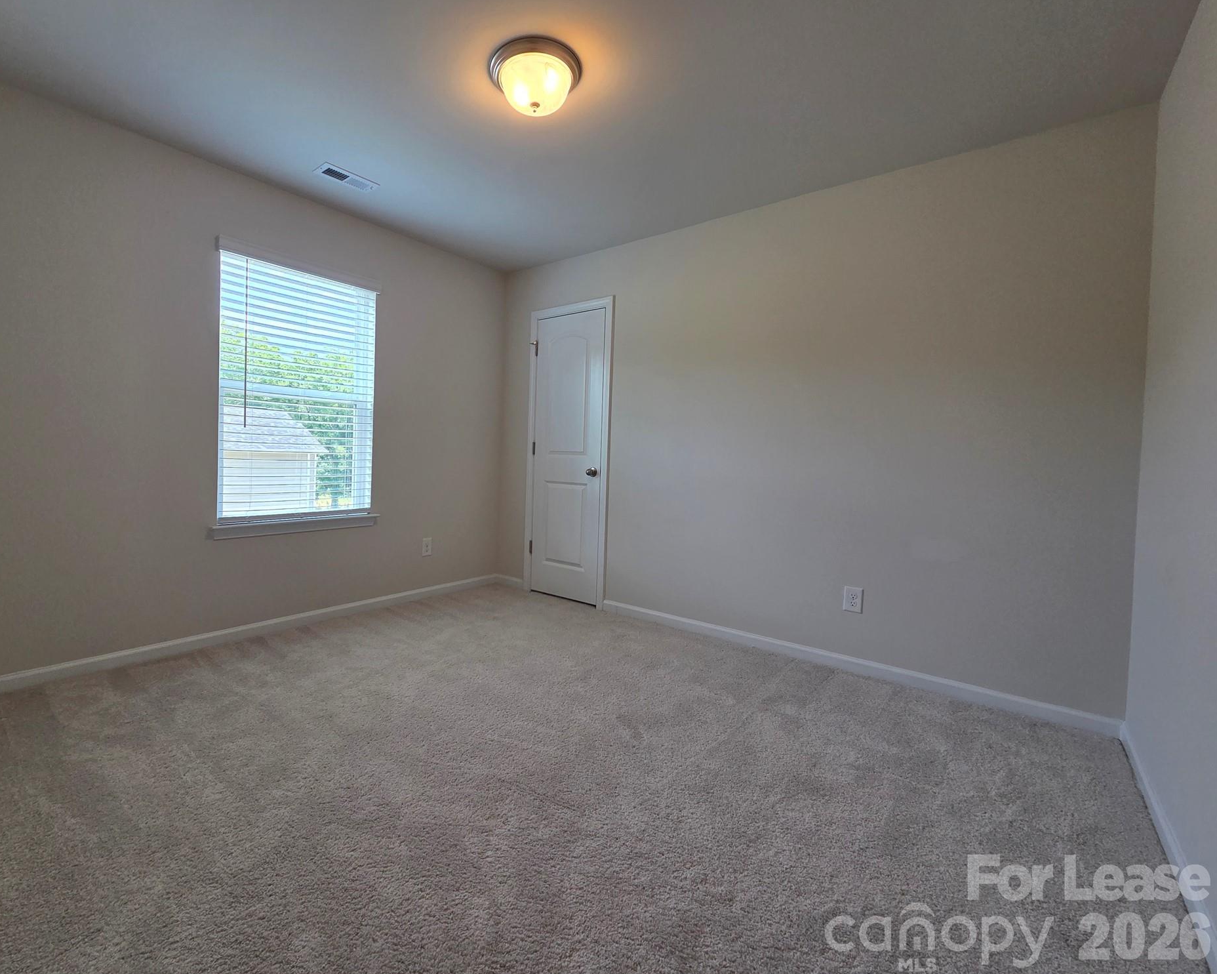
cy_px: 479
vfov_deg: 88.0
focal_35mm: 14
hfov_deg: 100.4
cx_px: 548
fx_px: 504
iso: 80
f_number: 2.2
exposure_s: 1/120
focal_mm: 2.2
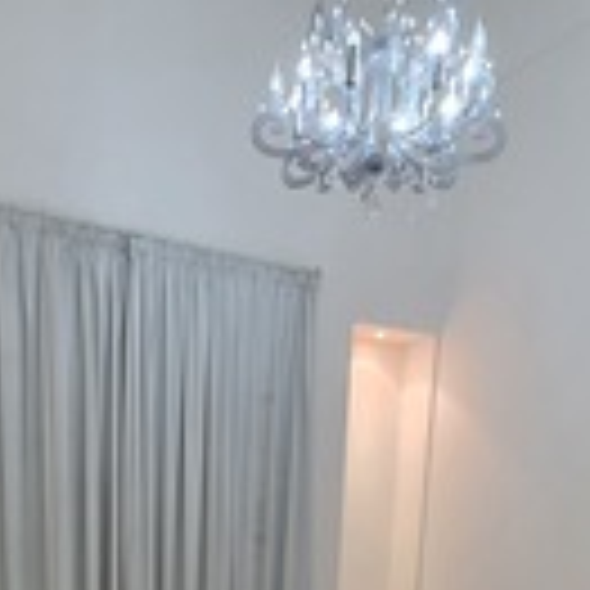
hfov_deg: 41.6
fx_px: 771
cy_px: 714
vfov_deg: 33.7
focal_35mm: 40
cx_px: 223
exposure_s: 1/50
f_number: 1.9
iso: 160
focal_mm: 2.2
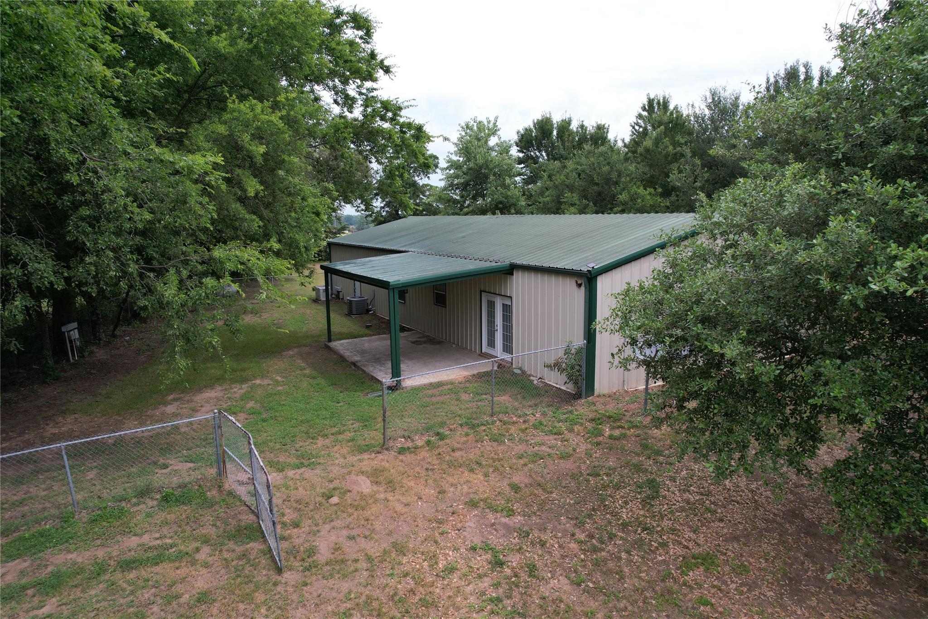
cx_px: 464
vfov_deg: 57.2
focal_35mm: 22
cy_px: 310
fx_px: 567
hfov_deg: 78.6
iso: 100
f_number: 2.8
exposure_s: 1/1000
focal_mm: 8.38
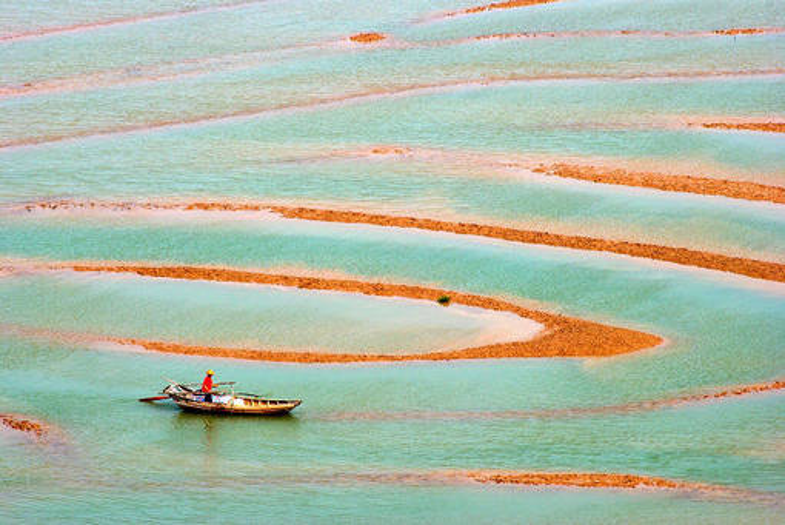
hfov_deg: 6.5
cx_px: 392
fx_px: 6874
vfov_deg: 4.4
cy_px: 262
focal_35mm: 315
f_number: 11
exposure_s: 1/250
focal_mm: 210
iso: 100
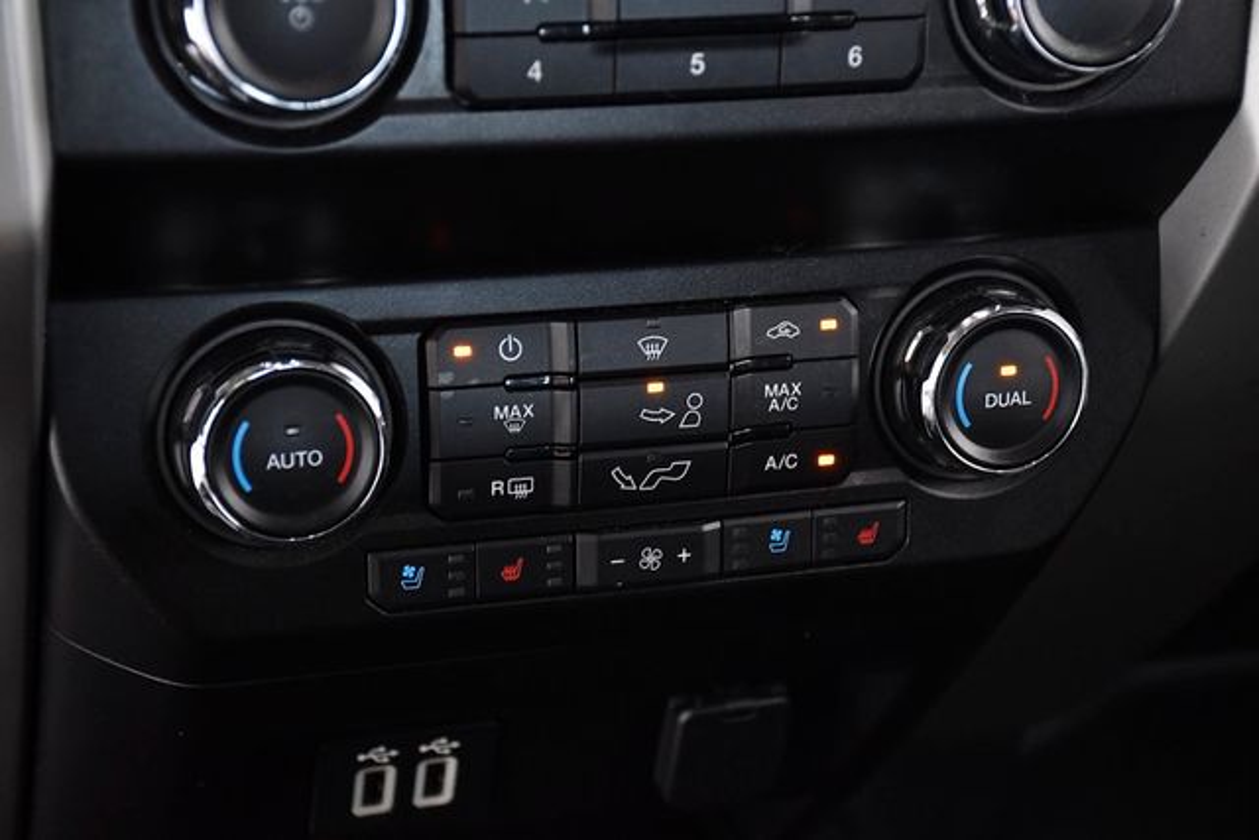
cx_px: 630
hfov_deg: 27.0
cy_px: 420
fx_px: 2623
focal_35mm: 75
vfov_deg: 18.2
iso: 2500
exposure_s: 1/50
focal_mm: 50
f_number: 4.8
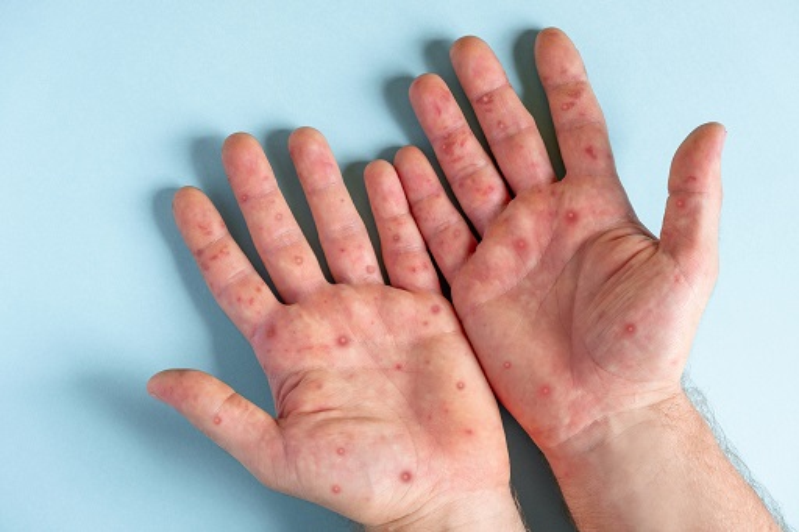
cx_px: 400
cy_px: 266
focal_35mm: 69
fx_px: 1531
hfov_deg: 29.3
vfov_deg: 19.7
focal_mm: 46.3
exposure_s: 1/40
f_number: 4.5
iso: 80
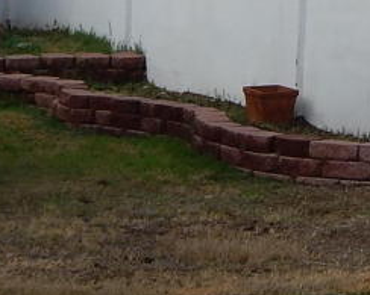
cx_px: 666
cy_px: -14
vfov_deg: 7.6
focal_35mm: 201
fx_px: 2200
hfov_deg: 9.2
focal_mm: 8.6
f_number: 3.7
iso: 125
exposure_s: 1/1250
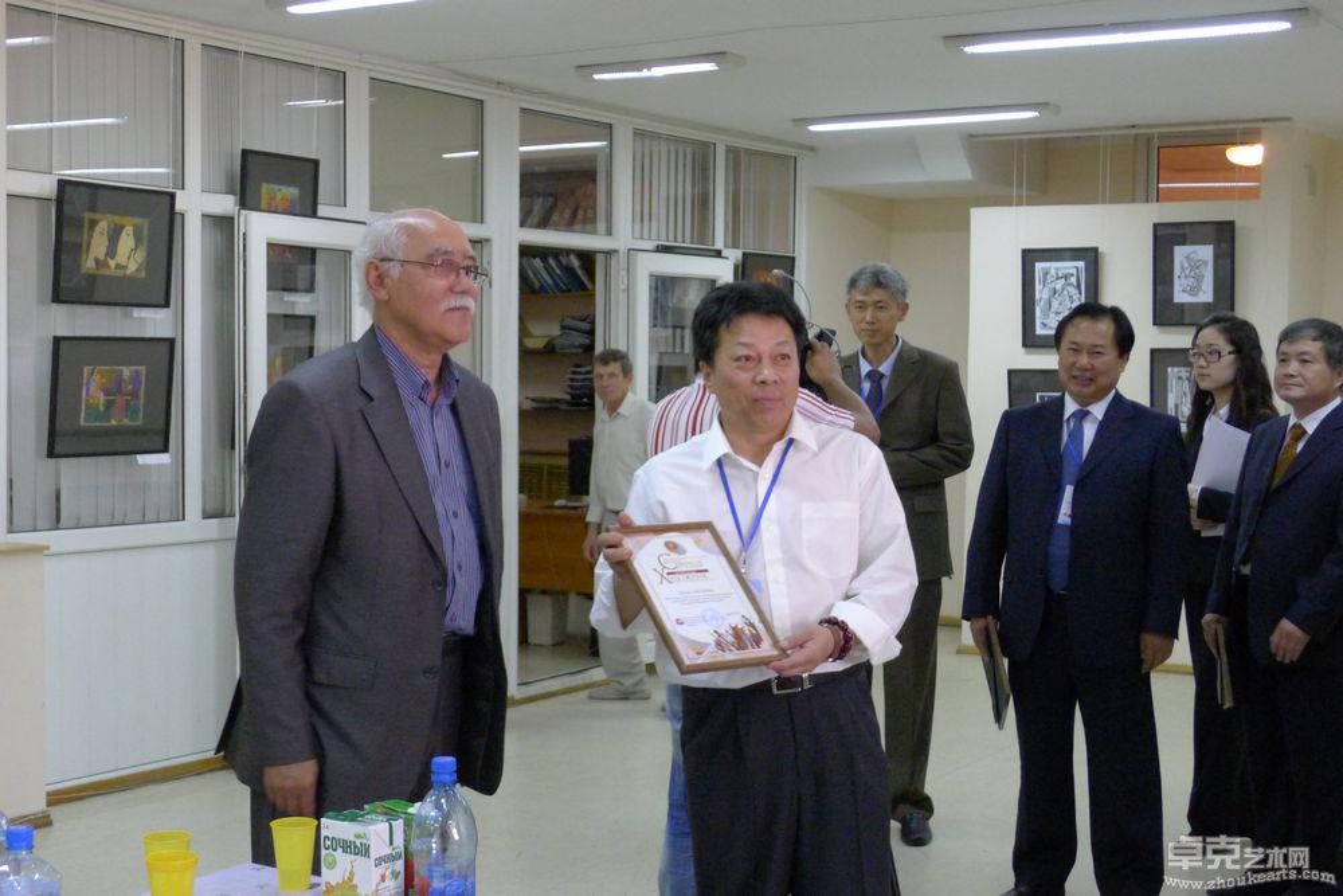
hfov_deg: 39.6
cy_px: 448
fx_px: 1865
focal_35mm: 50
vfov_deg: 27.0
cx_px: 672
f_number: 2.7
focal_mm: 10.7
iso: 800
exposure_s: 1/80
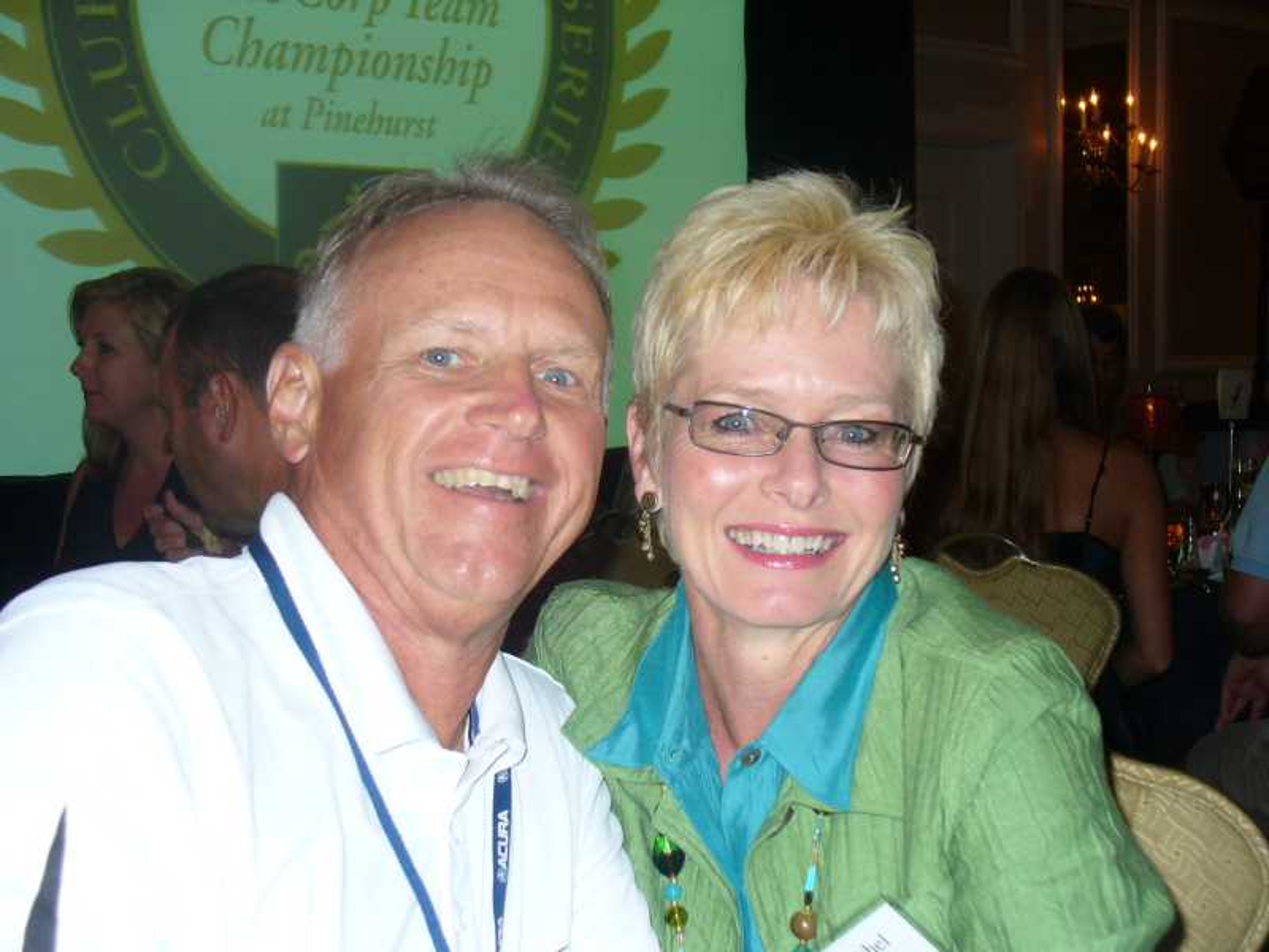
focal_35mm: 60
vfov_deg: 24.4
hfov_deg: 32.2
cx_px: 634
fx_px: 2200
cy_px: 476
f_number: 3.1
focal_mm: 9.9
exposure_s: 1/30
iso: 100
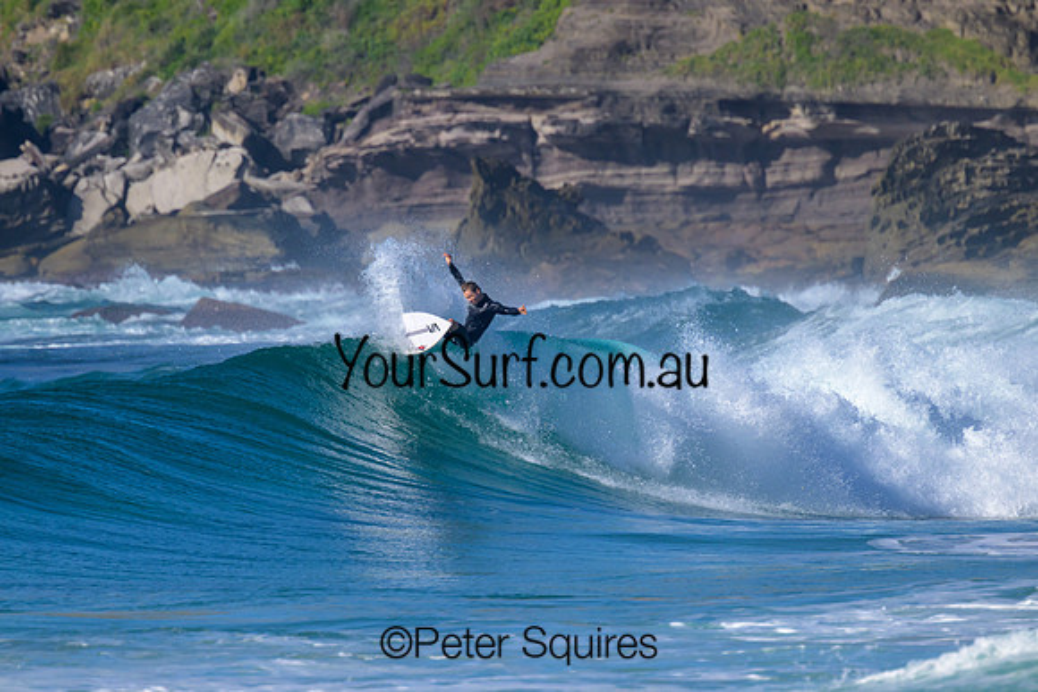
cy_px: 346
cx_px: 519
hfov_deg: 2.6
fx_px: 23071
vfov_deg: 1.7
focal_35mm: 800
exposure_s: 1/2000
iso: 900
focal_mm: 800
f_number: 11
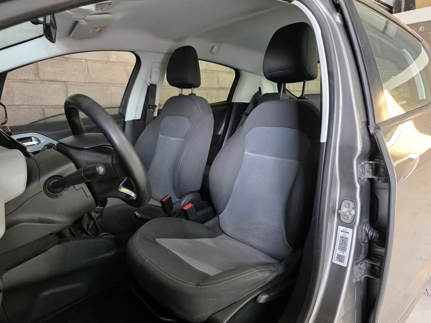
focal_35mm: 23
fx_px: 286
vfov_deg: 58.9
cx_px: 216
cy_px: 162
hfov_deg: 73.9
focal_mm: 6.3
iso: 800
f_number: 1.7
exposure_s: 1/100
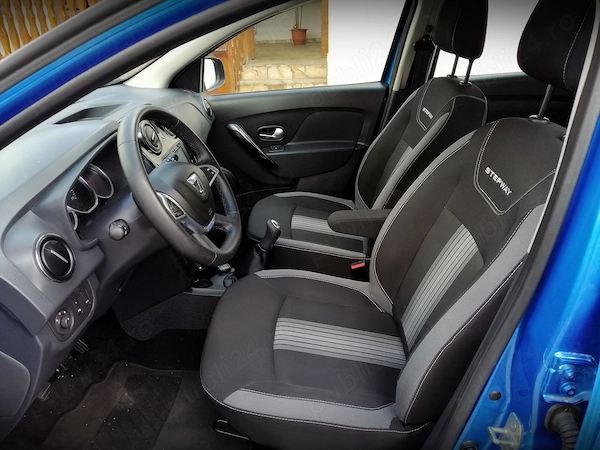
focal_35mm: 27
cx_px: 300
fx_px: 468
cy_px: 225
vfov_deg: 51.4
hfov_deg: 65.3
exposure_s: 1/100
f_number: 1.8
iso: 64
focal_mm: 3.95
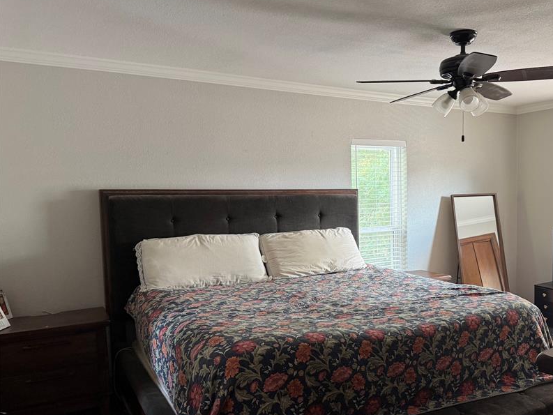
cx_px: 354
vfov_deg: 45.3
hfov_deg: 57.4
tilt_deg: -4.2
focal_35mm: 31
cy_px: 236
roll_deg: +1.4
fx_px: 495
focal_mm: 6.76
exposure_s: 1/60
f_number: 1.78
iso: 320
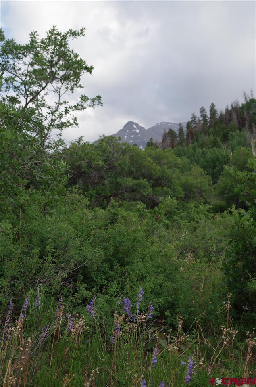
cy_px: 194
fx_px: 557
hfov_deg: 25.9
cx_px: 128
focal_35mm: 52
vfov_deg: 38.3
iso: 400
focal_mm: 35
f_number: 5.6
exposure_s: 1/500
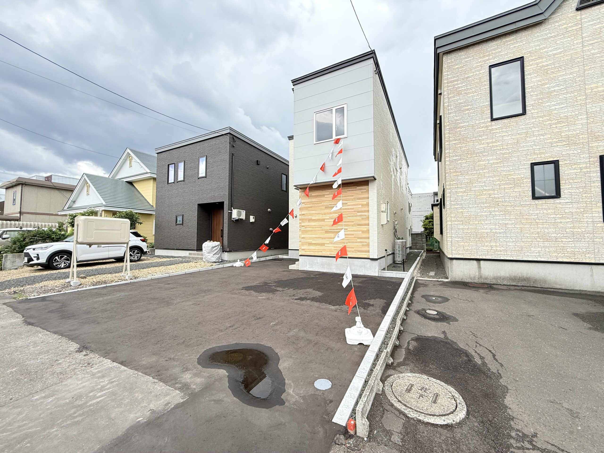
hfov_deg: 102.1
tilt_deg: +2.1
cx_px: 302
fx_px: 244
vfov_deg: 85.7
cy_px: 226
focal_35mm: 14
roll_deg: -0.7
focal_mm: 2.22
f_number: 2.2
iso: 50
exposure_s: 1/363
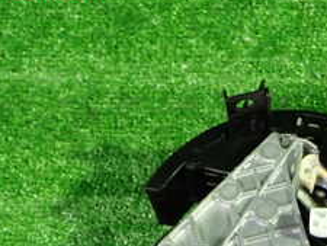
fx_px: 756
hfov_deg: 24.0
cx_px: 262
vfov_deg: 17.6
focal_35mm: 80
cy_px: 295
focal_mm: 5.4
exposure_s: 1/30
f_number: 2.3
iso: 640
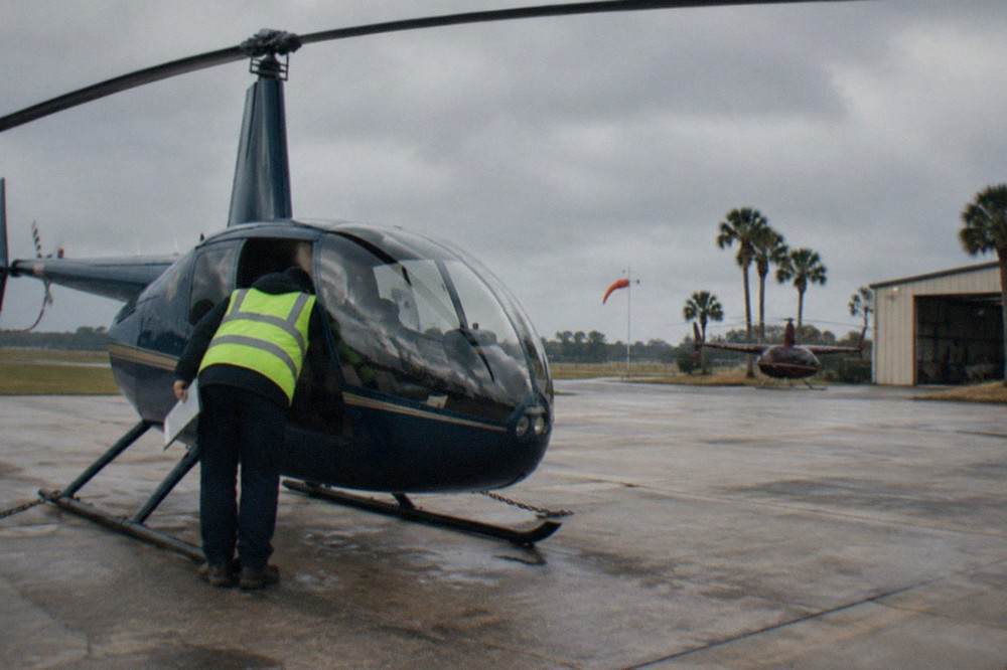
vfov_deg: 28.6
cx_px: 504
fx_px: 1314
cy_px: 335
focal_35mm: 47
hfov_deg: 41.9
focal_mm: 47
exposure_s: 1/1250
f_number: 5
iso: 160
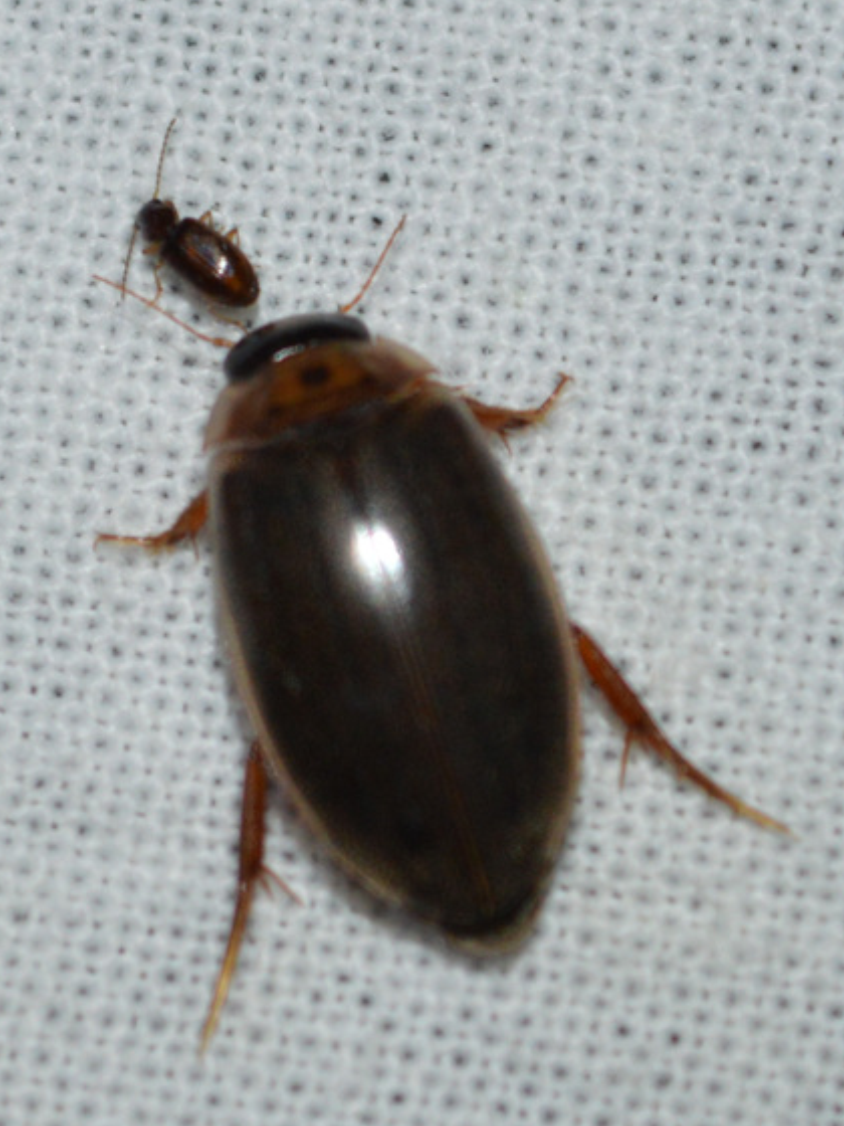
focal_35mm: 91
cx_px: 418
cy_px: 635
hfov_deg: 16.3
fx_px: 2944
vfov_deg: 21.6
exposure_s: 1/60
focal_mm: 55
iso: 500
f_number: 5.6
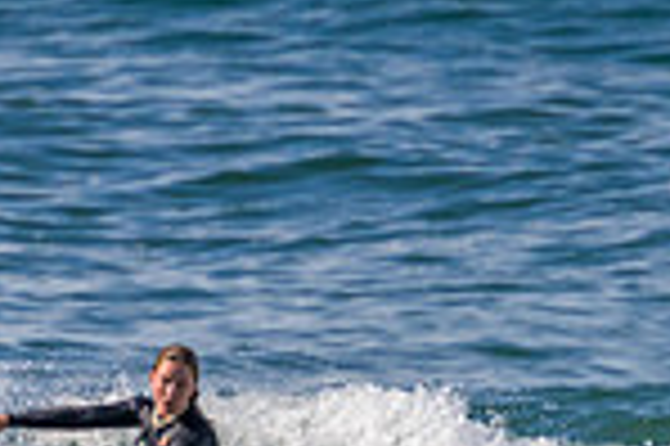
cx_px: 108
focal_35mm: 3121
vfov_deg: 0.4
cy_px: 565
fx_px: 58021
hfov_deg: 0.7
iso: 1250
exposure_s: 1/2000
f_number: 11
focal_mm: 800
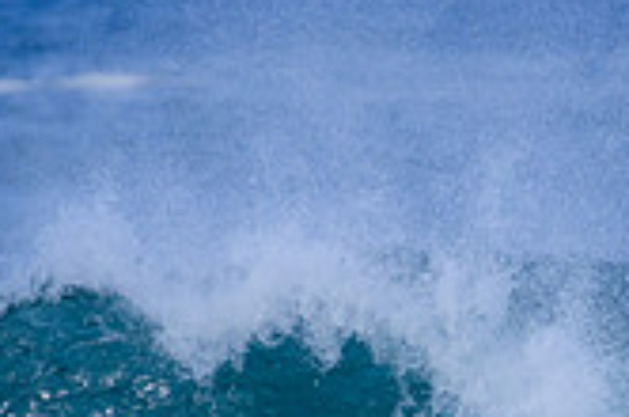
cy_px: 654
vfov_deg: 0.5
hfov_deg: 0.8
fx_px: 46421
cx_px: 652
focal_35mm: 2662
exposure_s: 1/2000
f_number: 11
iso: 800
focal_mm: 760
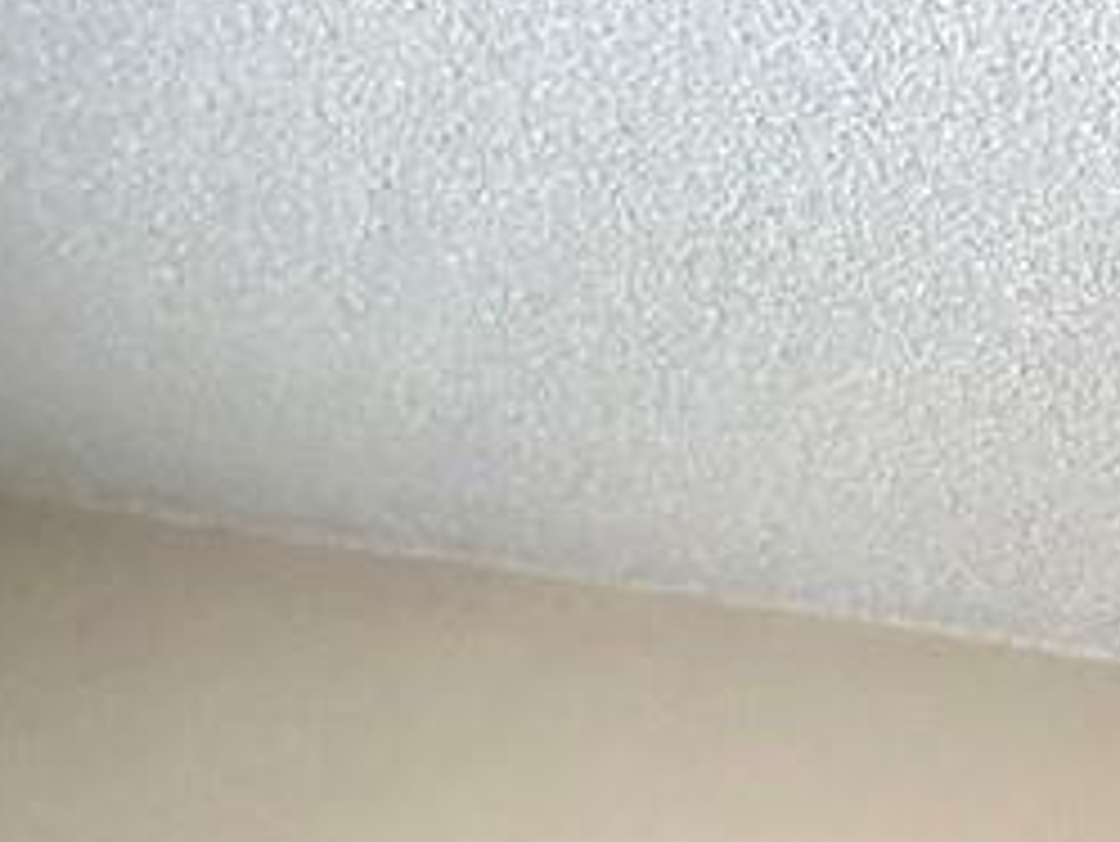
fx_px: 2913
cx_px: 2667
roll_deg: +3.1
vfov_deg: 11.8
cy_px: 2278
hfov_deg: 14.5
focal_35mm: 90
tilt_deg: -14.2
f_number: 2.2
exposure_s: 1/121
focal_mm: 2.22
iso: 200
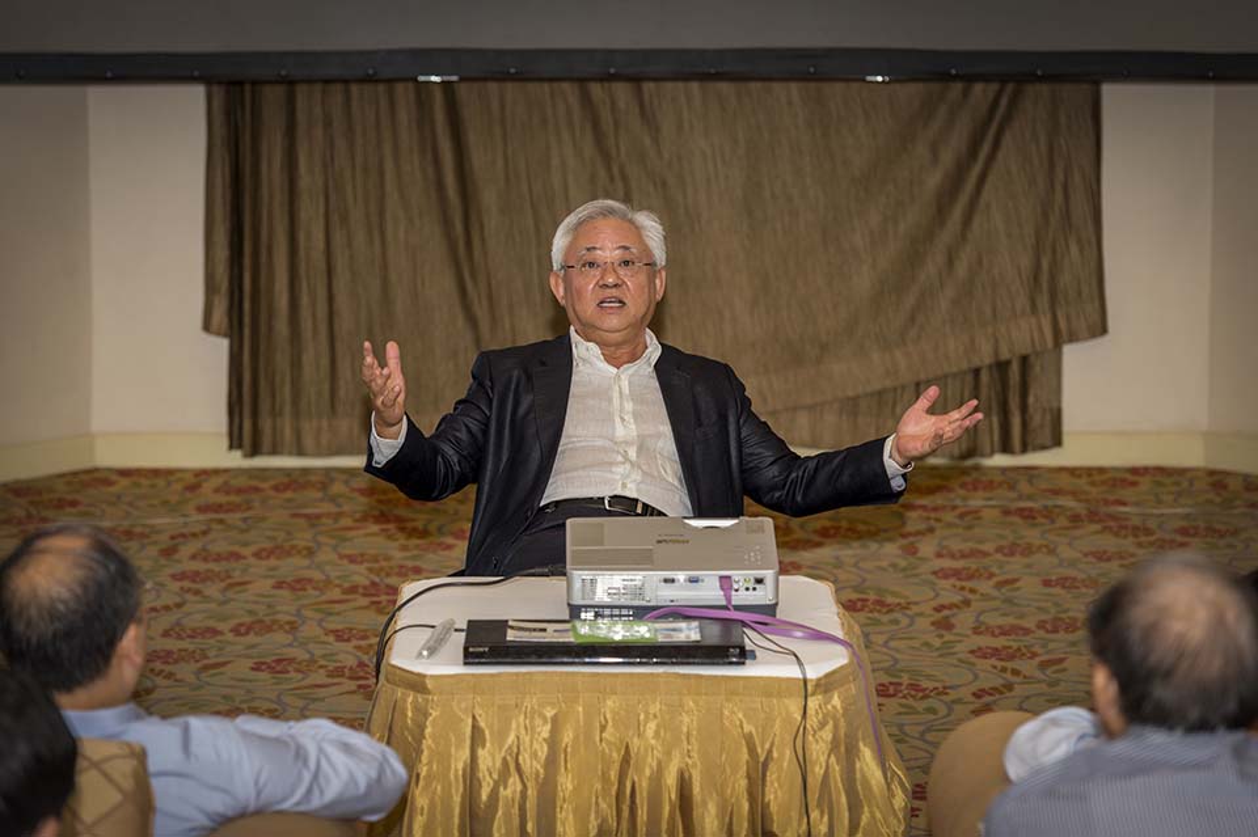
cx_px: 629
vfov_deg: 11.0
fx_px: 4366
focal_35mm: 125
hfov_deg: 16.4
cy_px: 418
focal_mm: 125
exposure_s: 1/60
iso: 400
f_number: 4.5
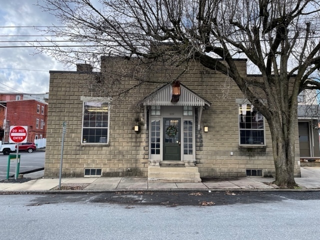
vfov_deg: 53.1
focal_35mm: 26
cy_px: 120
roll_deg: -0.2
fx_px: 240
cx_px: 160
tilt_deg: +6.0
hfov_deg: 67.3
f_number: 1.6
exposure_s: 1/932
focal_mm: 4.2
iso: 32
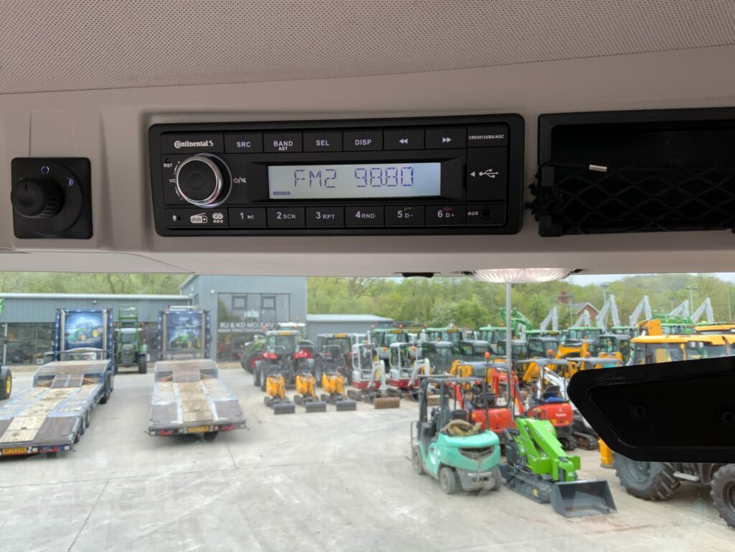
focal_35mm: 29
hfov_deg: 61.7
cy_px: 276
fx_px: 616
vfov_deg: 48.2
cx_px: 368
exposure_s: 1/122
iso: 16
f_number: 1.8
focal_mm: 3
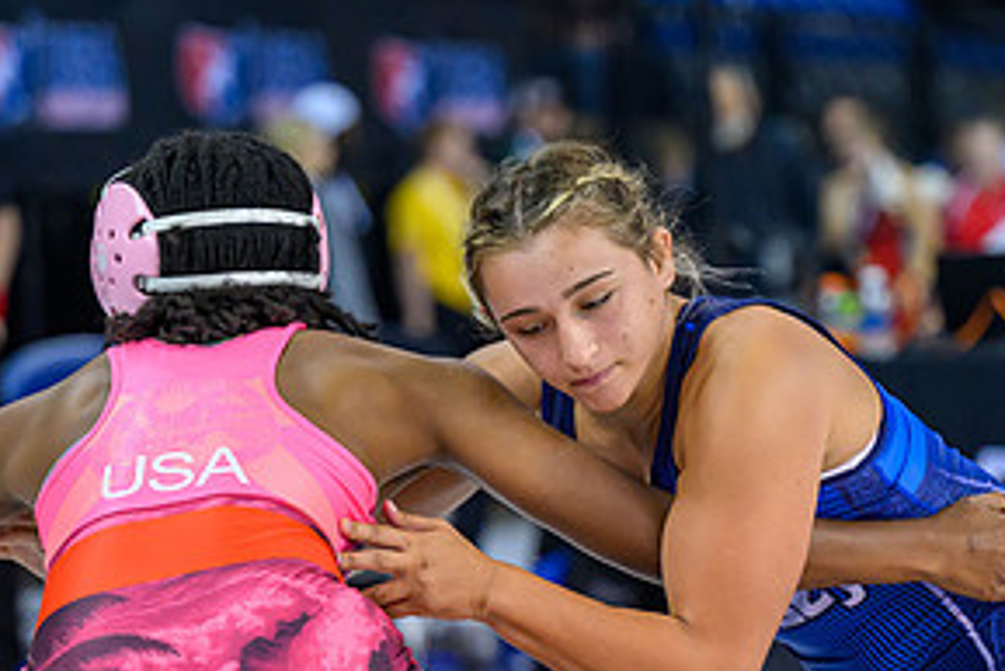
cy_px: 607
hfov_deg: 9.1
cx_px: 658
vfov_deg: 6.0
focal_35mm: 227
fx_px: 6340
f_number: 2.8
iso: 3200
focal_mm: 110
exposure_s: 1/800
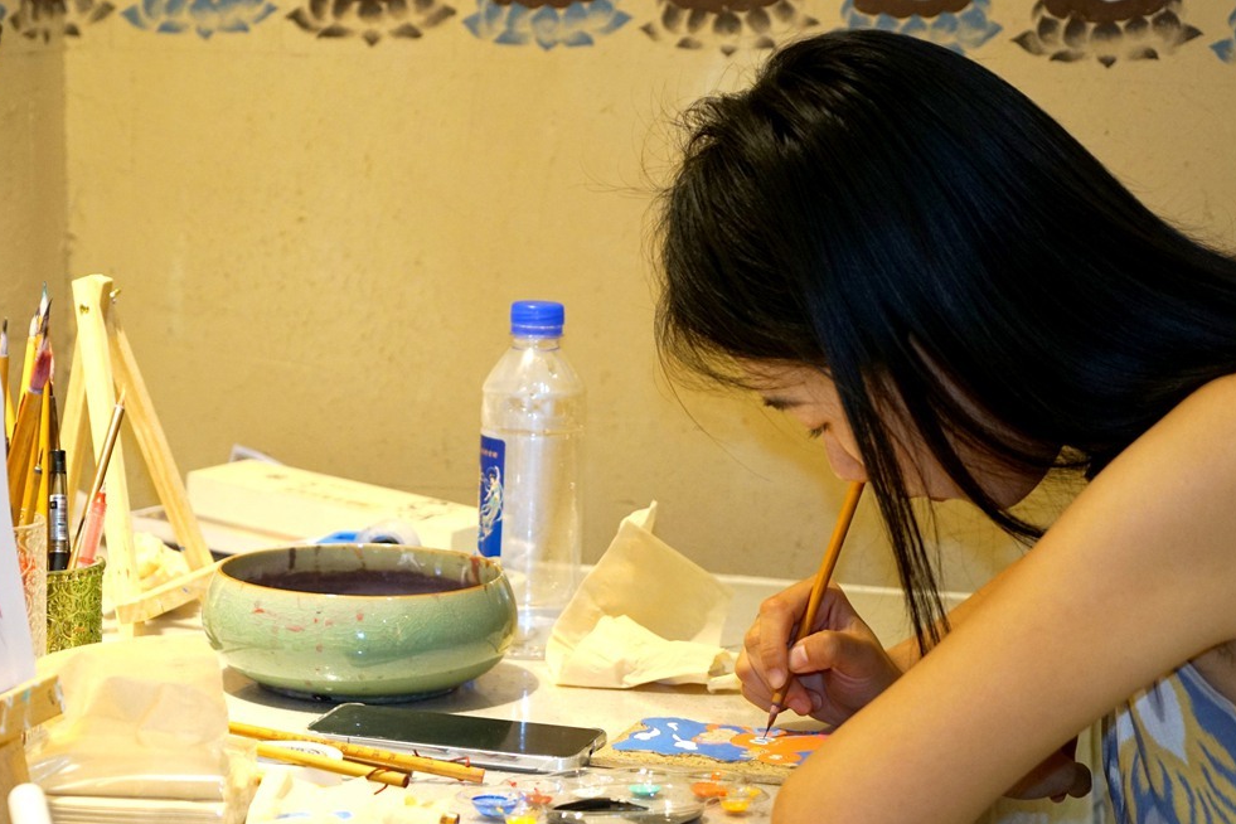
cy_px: 530
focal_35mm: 106
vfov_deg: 12.9
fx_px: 3639
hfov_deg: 19.3
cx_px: 528
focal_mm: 65
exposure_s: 1/125
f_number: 4
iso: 1000
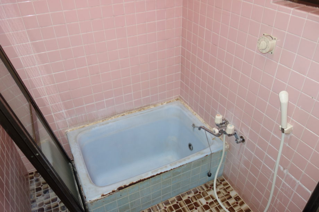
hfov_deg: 65.5
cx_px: 160
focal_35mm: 28
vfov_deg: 46.4
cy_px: 106
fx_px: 248
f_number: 1.8
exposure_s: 1/30
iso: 125
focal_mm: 10.4
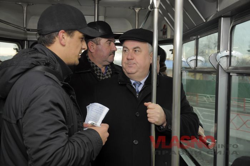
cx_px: 125
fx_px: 364
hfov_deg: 37.9
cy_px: 83
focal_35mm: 52
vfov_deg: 25.7
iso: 200
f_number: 4.5
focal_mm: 35
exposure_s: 1/60
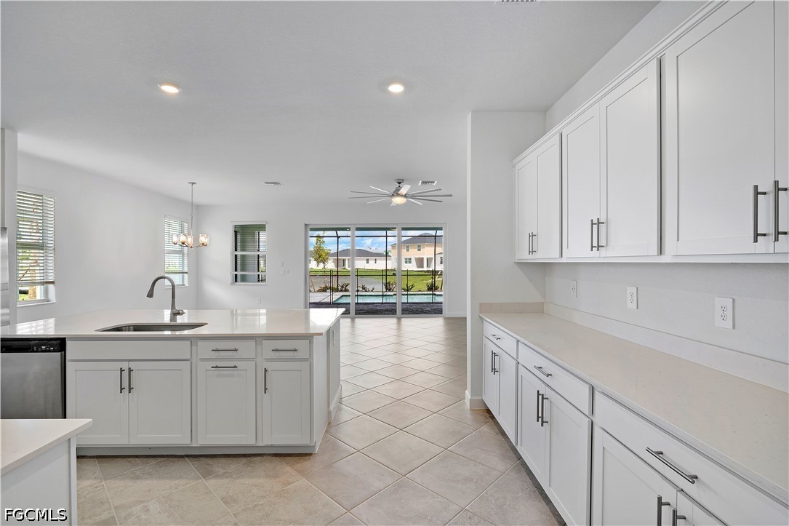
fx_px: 416
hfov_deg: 86.9
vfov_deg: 64.5
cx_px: 394
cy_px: 263
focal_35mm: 19
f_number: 11
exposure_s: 1/20
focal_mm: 19
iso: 400
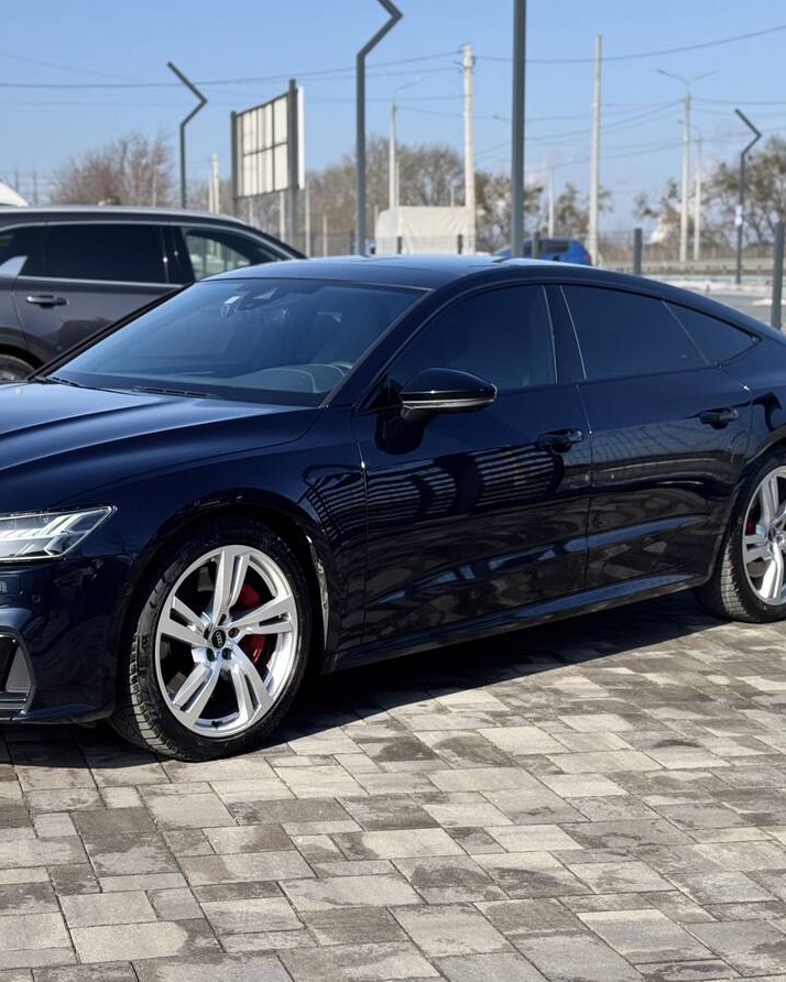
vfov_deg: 30.0
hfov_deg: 24.2
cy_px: 493
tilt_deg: -7.0
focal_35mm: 63
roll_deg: +0.7
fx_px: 1831
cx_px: 290
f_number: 1.78
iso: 64
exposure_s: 1/2959
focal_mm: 6.76
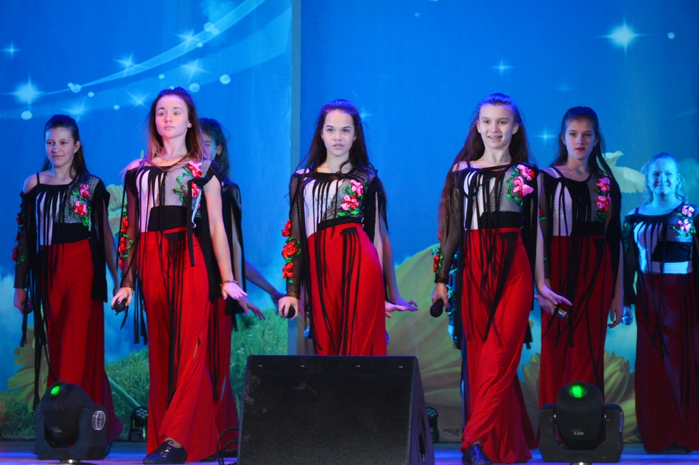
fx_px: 1601
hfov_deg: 24.6
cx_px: 350
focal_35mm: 82
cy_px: 232
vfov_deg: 16.5
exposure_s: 1/30
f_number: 5.6
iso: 200
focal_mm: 55
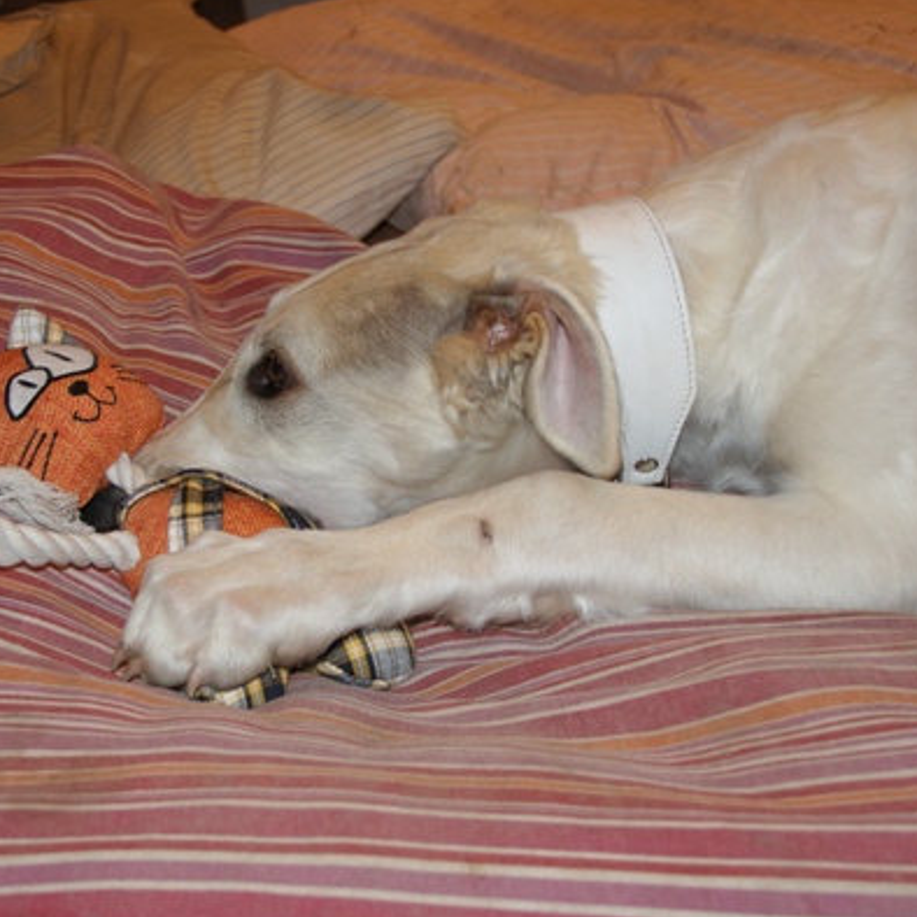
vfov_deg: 29.6
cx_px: 447
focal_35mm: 58
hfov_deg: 29.6
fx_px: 1738
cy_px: 454
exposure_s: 1/60
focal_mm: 28
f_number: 5.6
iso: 400
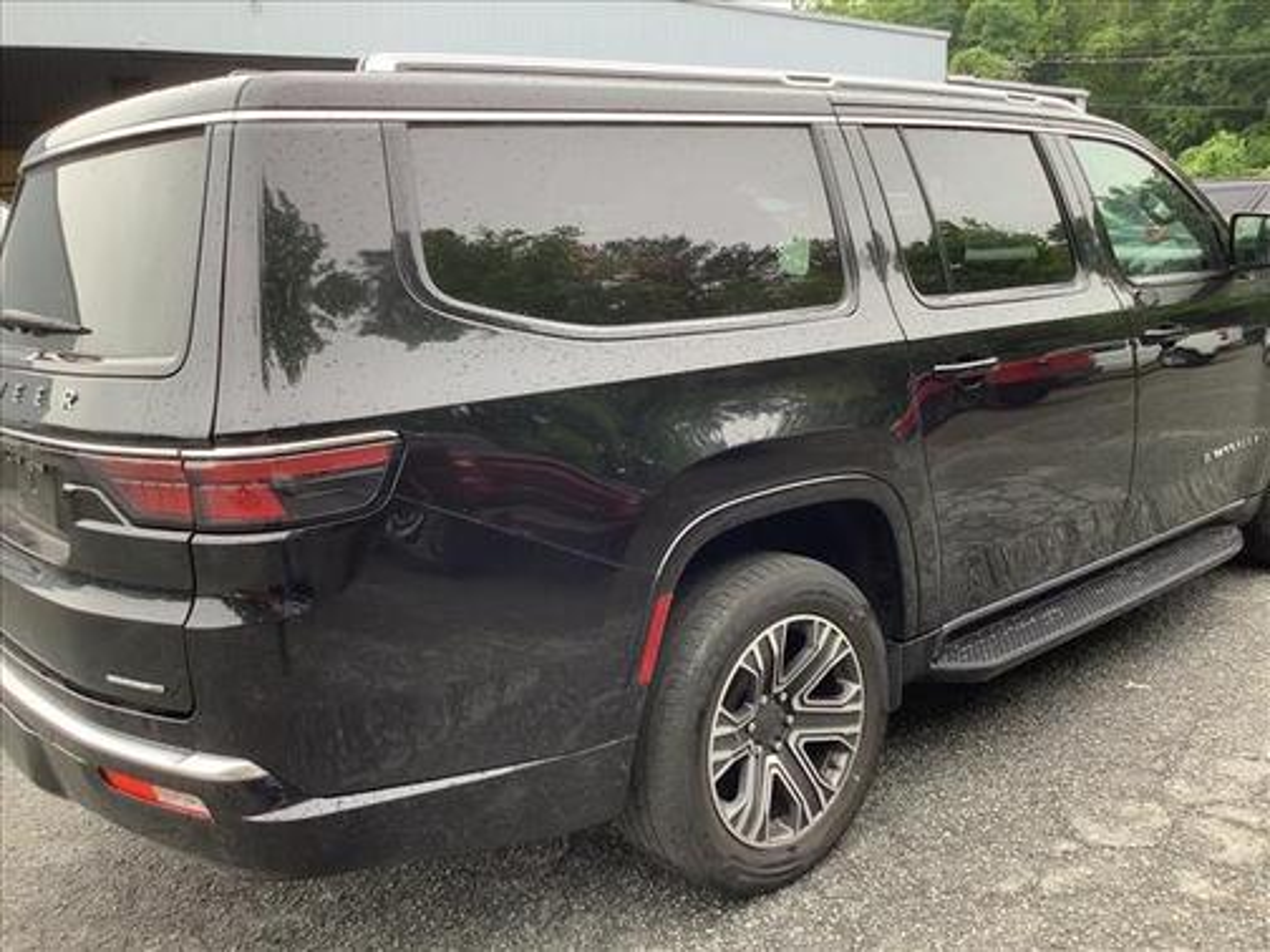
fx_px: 1137
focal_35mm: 31
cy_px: 476
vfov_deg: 45.4
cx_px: 635
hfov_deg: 58.4
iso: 64
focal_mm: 3.3
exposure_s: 1/120
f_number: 2.4
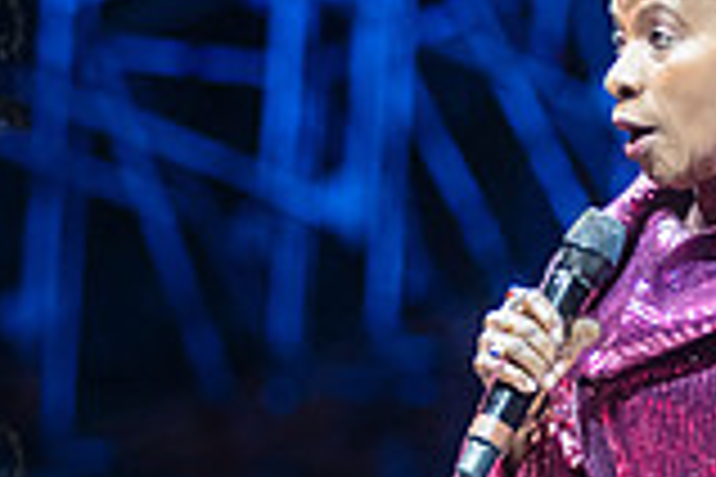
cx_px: 618
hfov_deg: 4.0
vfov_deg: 2.7
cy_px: 175
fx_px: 10123
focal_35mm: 509
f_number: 2.8
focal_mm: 125
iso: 3200
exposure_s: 1/320
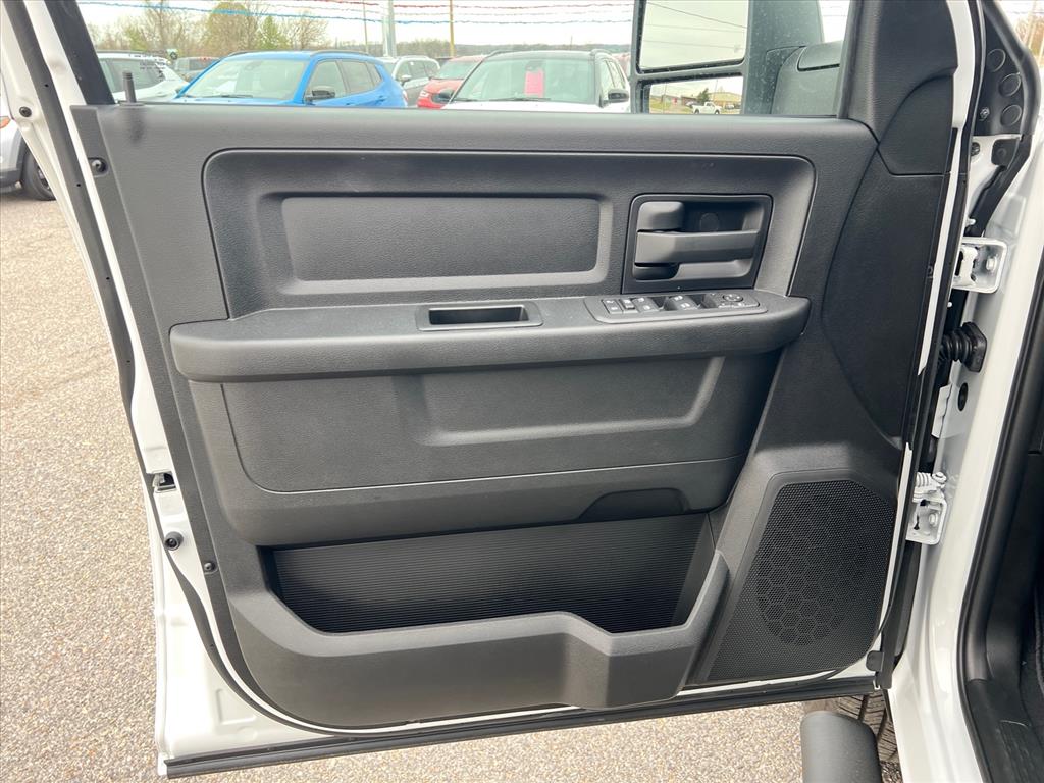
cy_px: 392
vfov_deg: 53.1
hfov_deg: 67.3
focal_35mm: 26
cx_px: 522
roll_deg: +0.5
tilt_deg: -21.1
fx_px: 784
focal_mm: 5.7
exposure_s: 1/156
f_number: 1.5
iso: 64
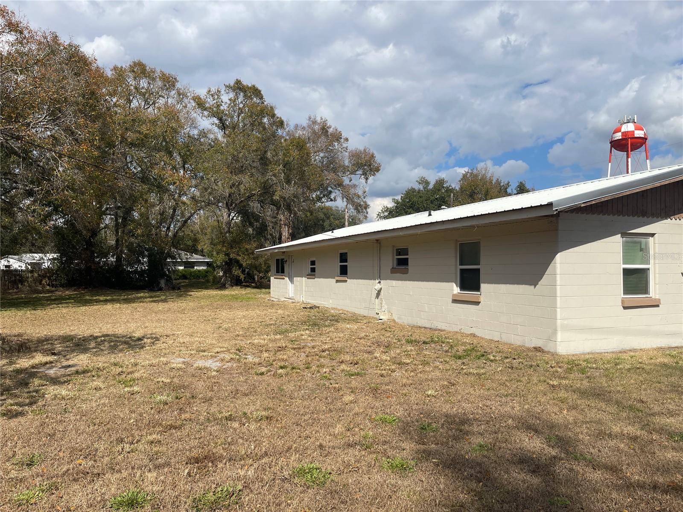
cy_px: 256
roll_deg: +0.2
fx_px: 493
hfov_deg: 69.4
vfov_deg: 54.9
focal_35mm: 25
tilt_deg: -0.5
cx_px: 342
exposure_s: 1/5618
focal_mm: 5.1
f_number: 1.6
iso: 32
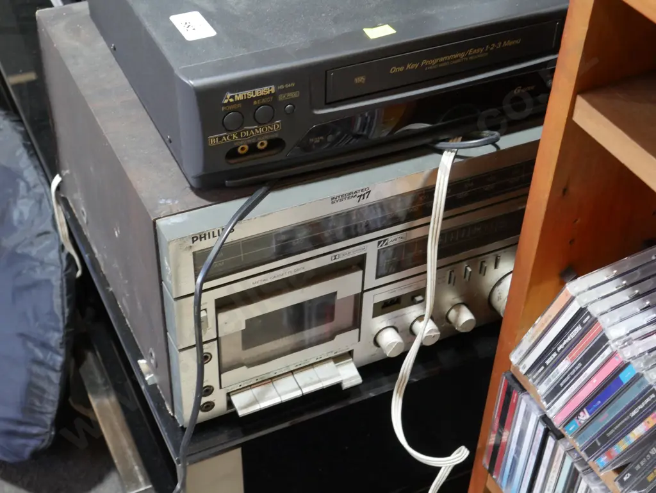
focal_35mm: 52
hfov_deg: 36.8
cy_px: 246
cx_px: 328
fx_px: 986
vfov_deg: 28.1
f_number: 7.1
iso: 2000
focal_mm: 26
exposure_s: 1/60
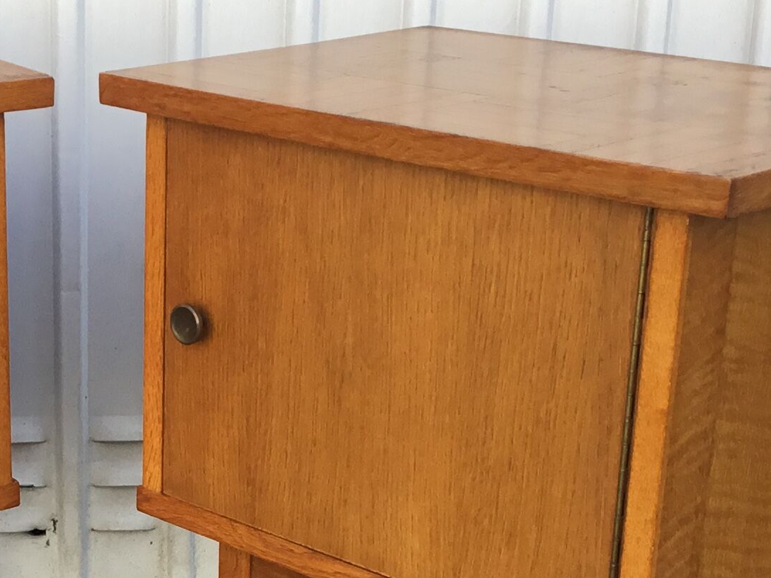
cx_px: 84
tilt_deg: -19.4
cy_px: 512
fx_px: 2071
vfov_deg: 15.7
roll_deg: -0.3
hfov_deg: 20.7
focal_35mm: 93
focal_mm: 3.3
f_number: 2.4
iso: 25
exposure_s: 1/159
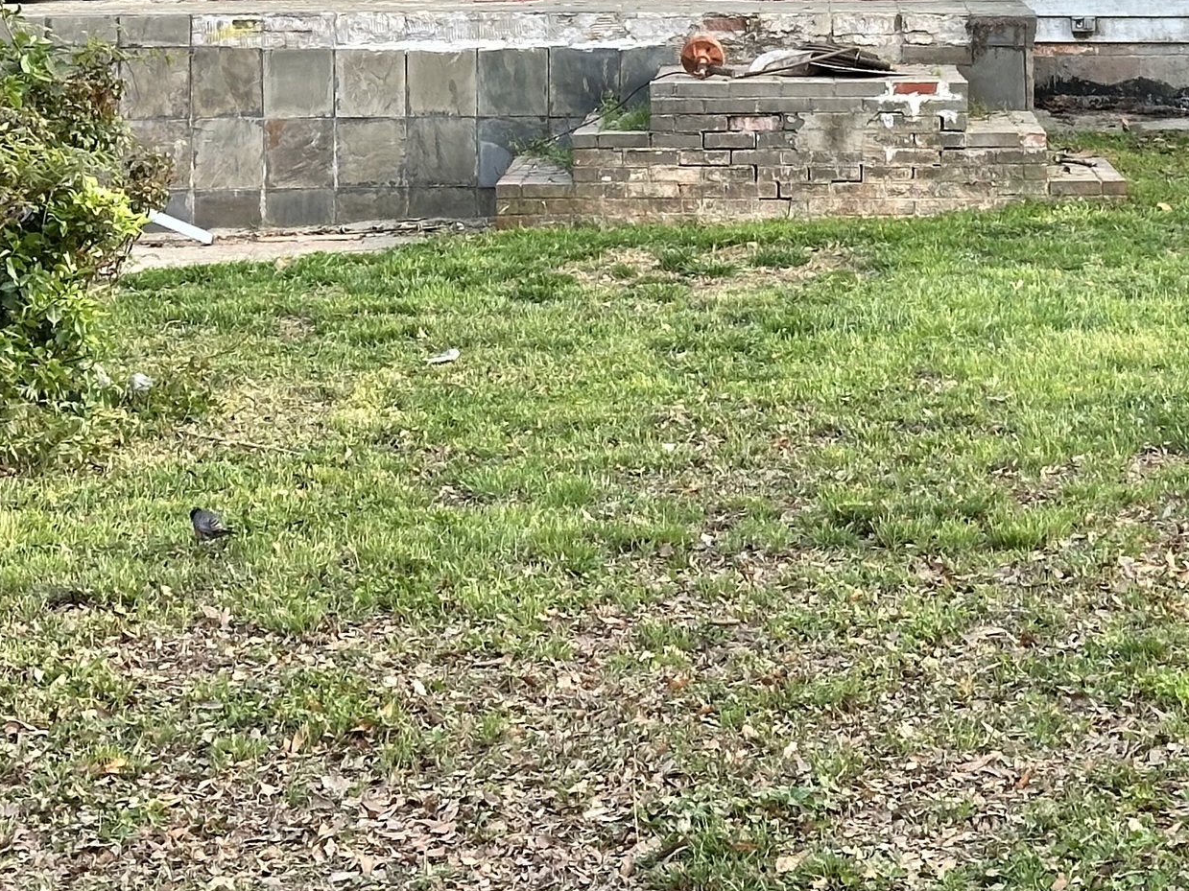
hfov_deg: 16.4
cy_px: -125
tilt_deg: -1.6
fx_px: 4087
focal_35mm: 119
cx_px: 932
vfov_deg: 12.2
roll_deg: -0.7
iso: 80
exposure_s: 1/121
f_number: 1.78
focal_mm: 6.86
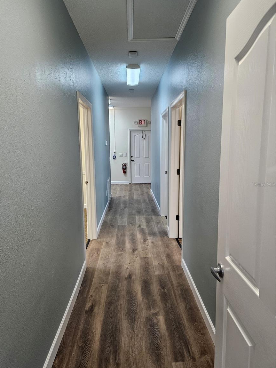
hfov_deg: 56.8
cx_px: 132
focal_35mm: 24
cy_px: 184
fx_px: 255
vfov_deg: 71.6
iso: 160
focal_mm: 5.4
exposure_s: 1/120
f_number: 1.8
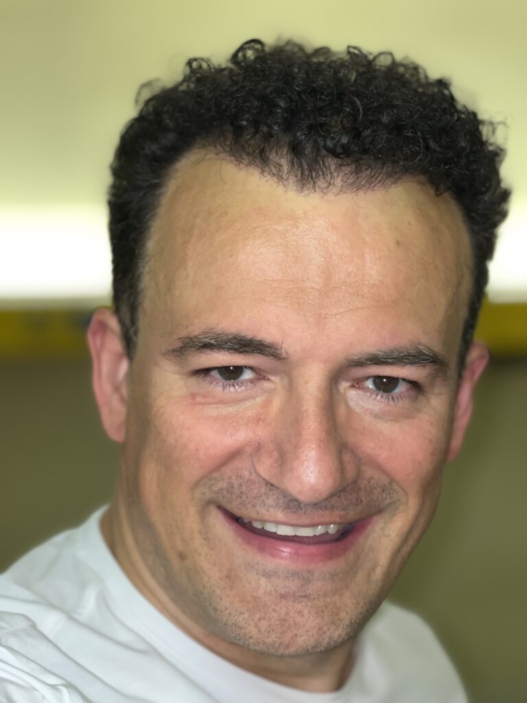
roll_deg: +0.9
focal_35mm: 77
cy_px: 352
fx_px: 1563
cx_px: 264
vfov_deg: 25.3
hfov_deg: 19.1
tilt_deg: +0.1
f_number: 2.8
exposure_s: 1/33
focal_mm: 9
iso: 80
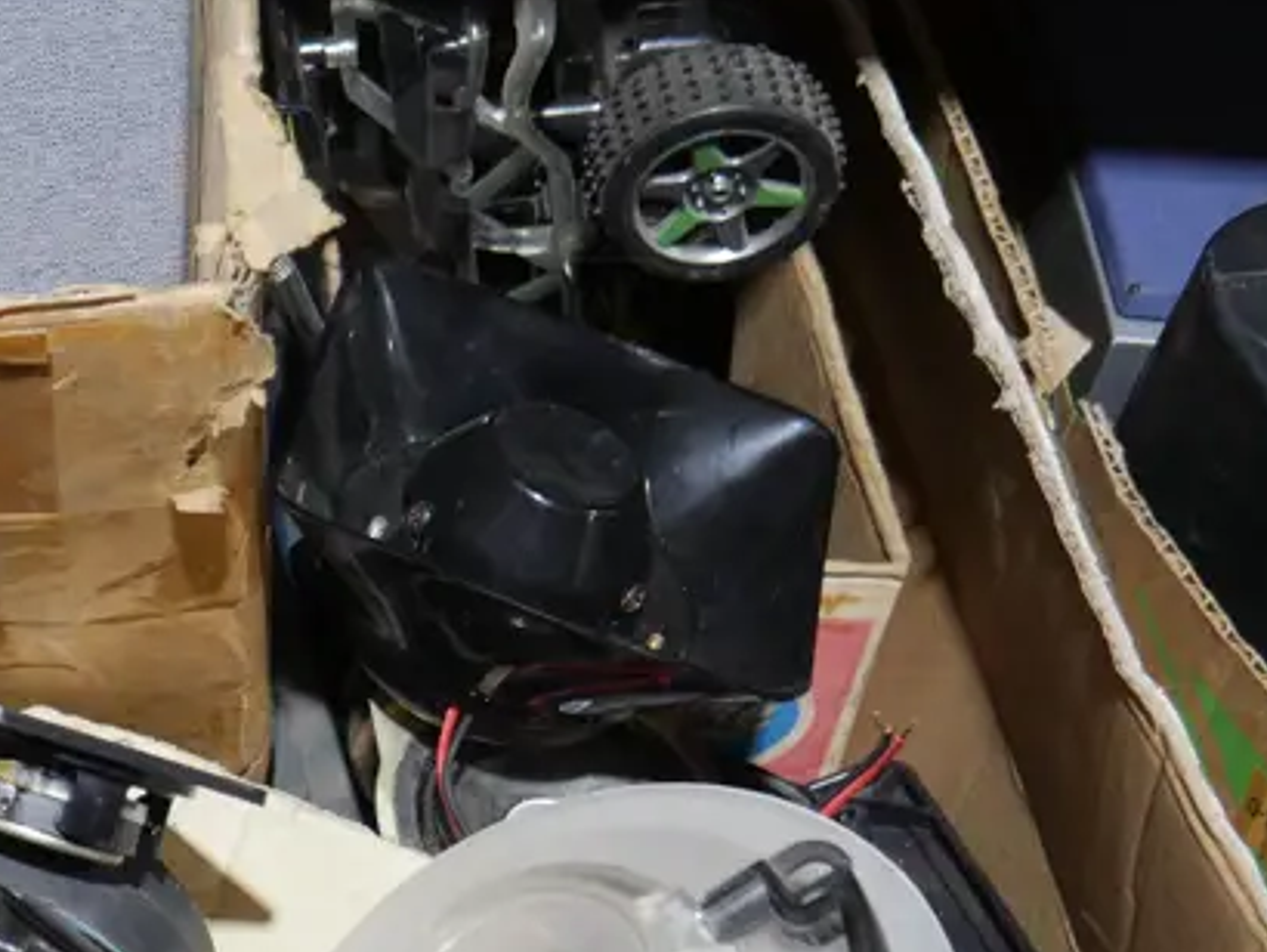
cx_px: -158
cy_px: 601
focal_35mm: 75
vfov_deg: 19.6
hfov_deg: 24.1
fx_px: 2747
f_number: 3.6
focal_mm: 15
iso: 500
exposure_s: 1/60
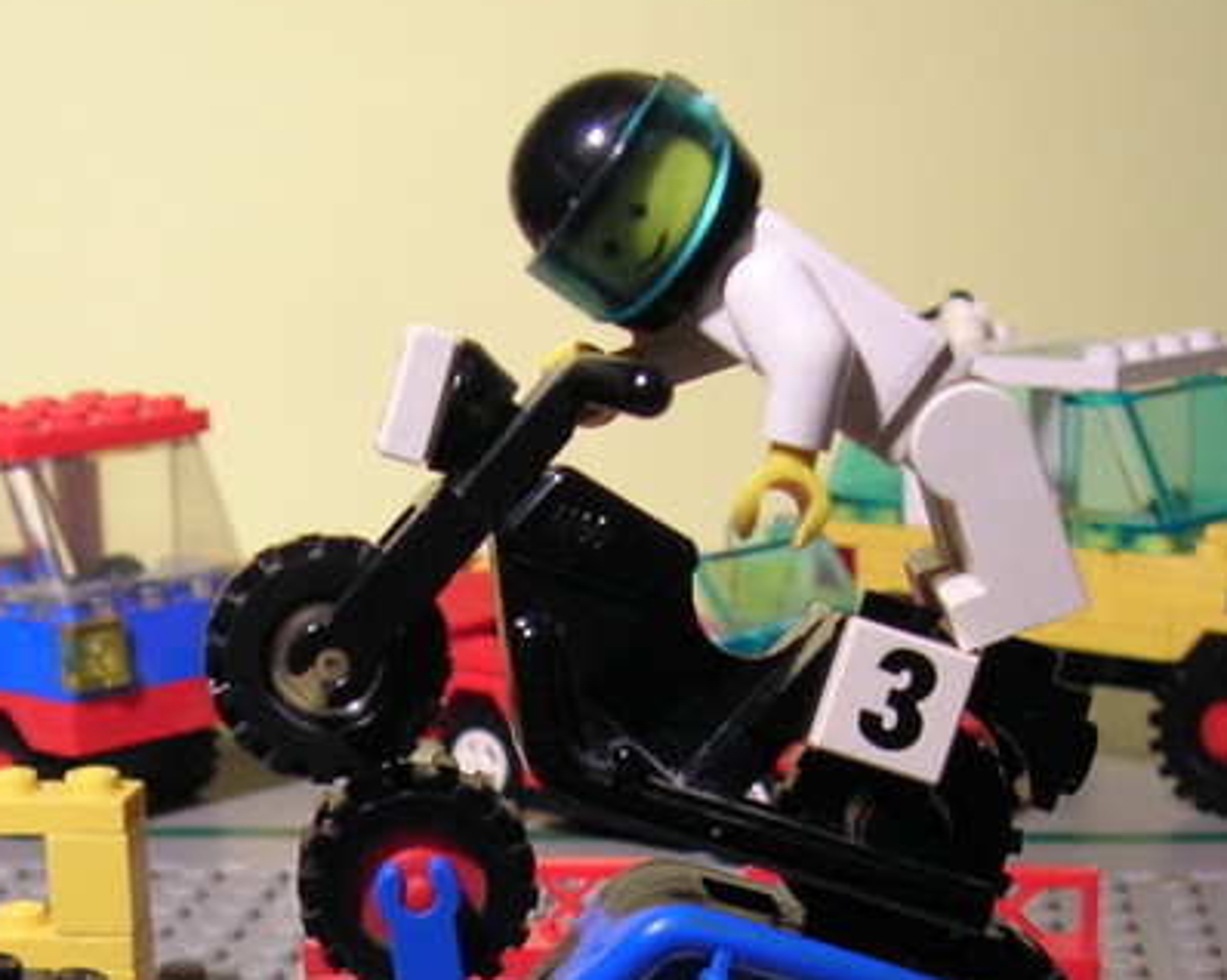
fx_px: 2722
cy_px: 1019
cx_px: 462
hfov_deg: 25.3
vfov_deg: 19.7
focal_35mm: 75
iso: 50
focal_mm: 5.7
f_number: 2.9
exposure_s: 1/12.4
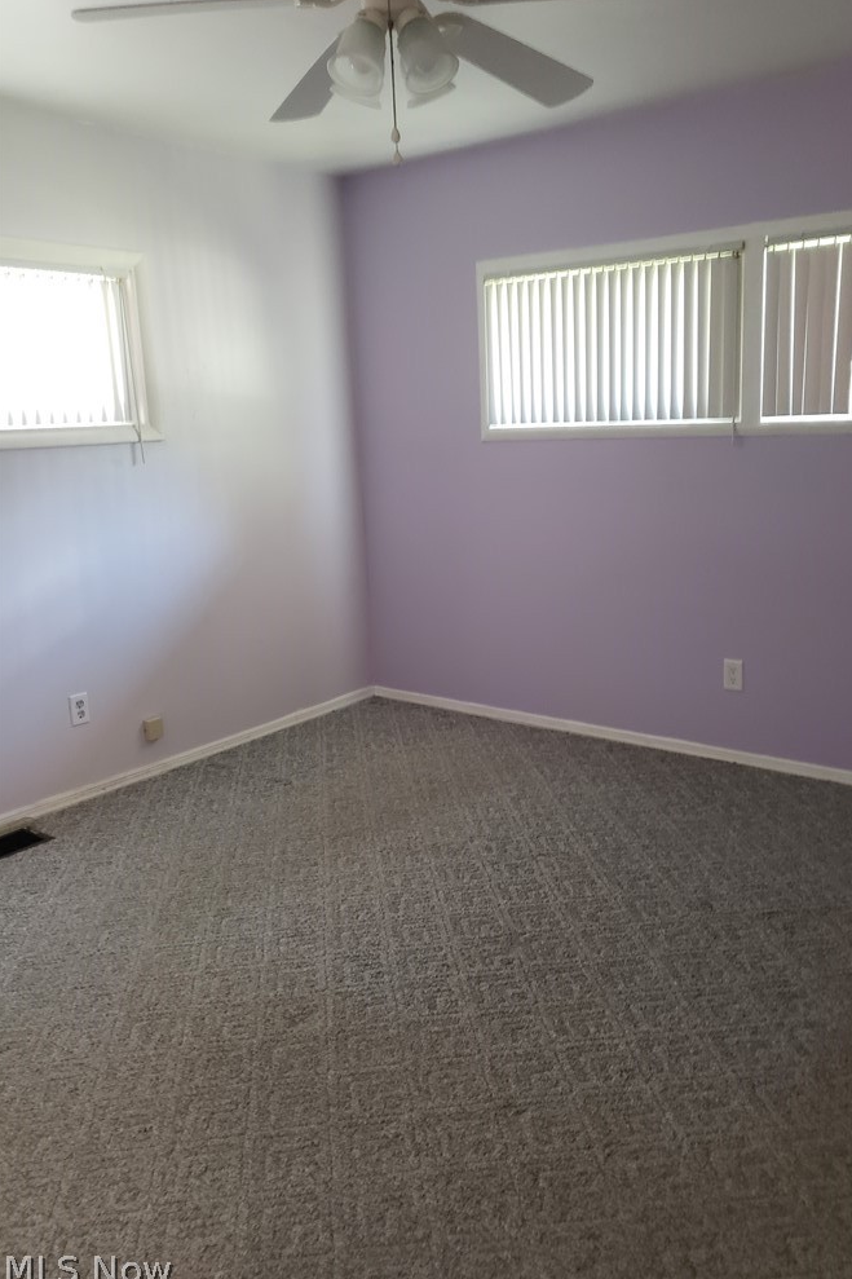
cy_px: 638
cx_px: 490
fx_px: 994
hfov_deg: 46.2
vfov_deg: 65.5
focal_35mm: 28
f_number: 1.5
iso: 250
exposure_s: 1/20
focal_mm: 4.3
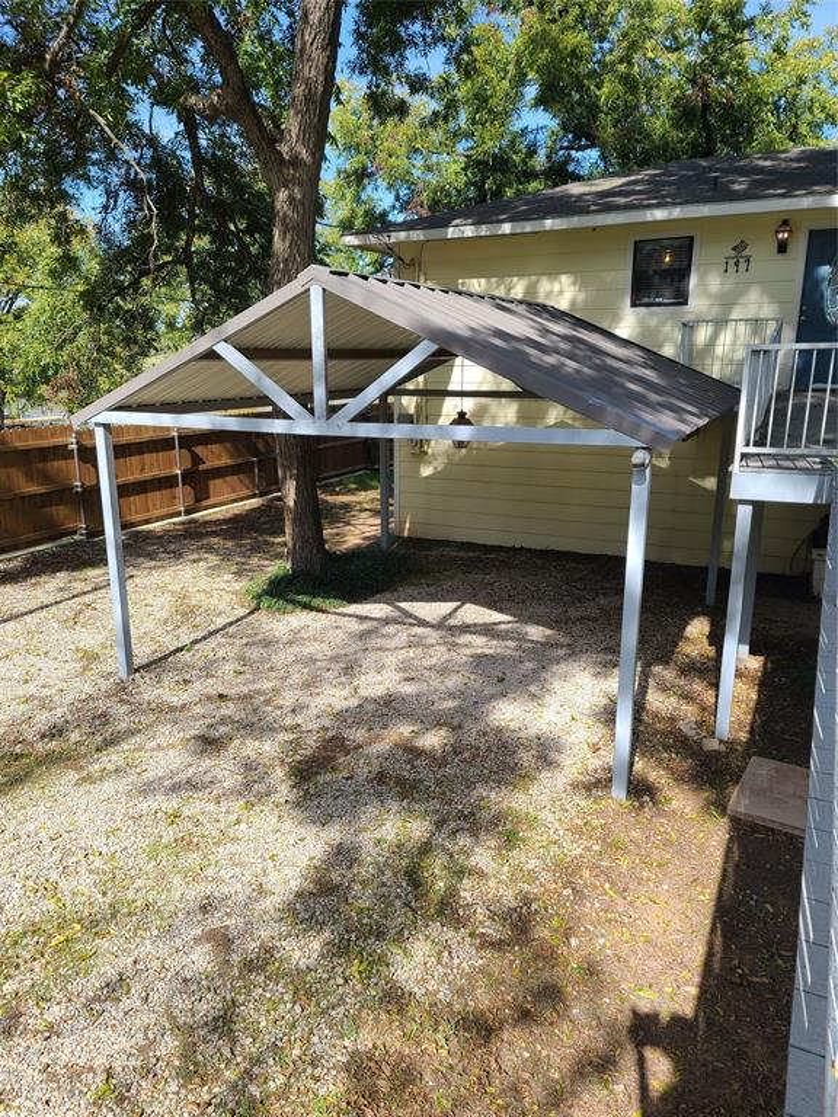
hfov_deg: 54.9
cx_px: 419
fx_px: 807
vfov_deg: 69.4
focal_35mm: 25
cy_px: 558
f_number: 1.8
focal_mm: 7
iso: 16
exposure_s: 1/399
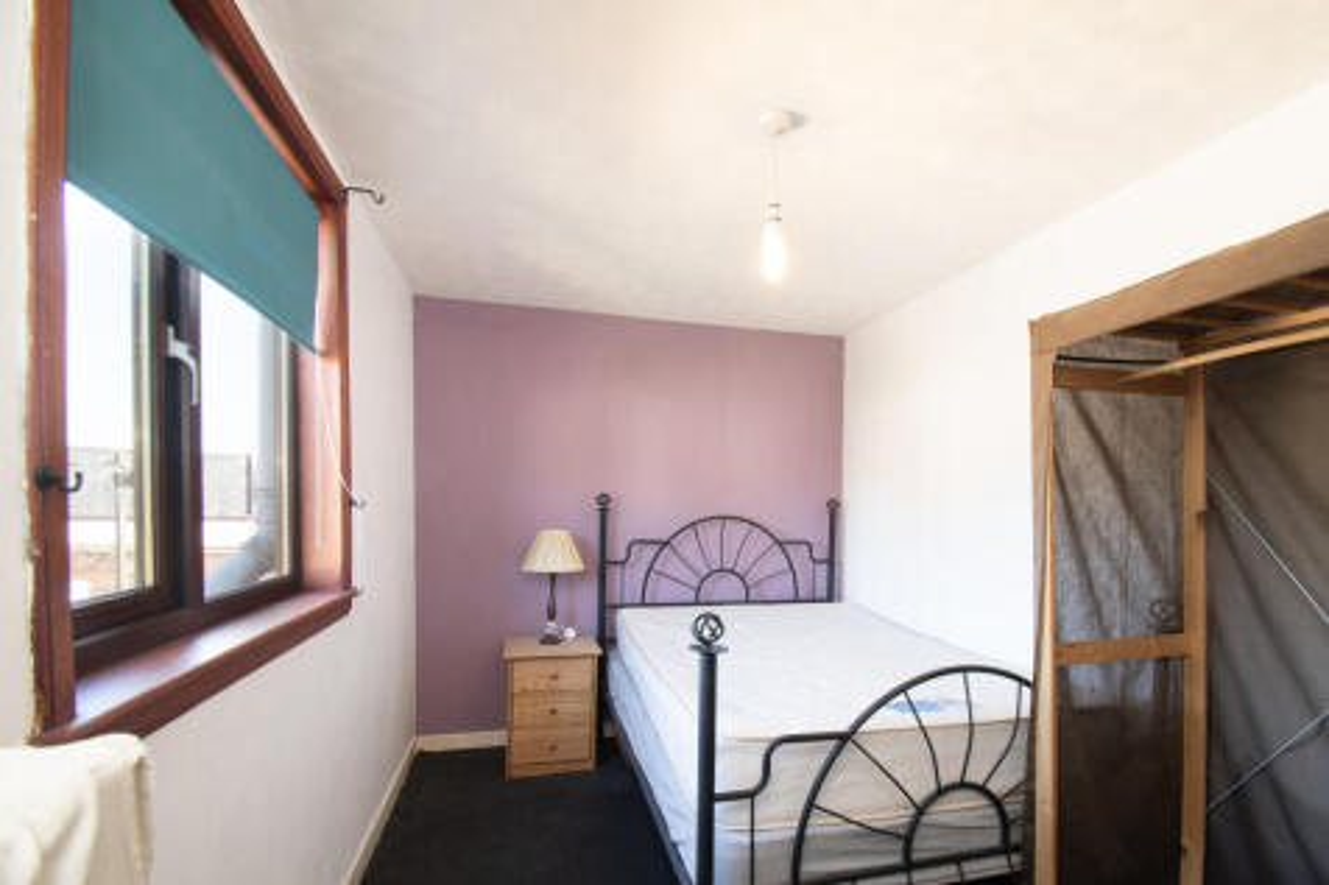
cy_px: 442
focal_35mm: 15
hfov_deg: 100.4
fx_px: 554
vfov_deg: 77.3
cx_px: 664
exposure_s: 1/4
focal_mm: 10
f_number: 9
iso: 320
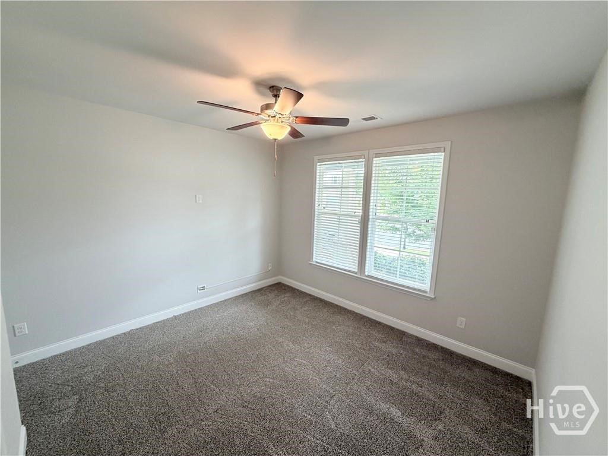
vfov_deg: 85.7
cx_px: 304
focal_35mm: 14
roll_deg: -1.8
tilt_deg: -7.5
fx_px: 246
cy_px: 228
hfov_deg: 102.1
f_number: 2.2
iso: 320
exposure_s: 1/120
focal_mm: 2.22
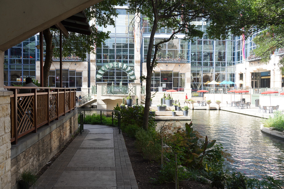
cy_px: 94
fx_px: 308
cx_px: 142
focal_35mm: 39
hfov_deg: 49.5
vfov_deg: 34.2
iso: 200
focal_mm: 39
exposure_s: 1/100
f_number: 8
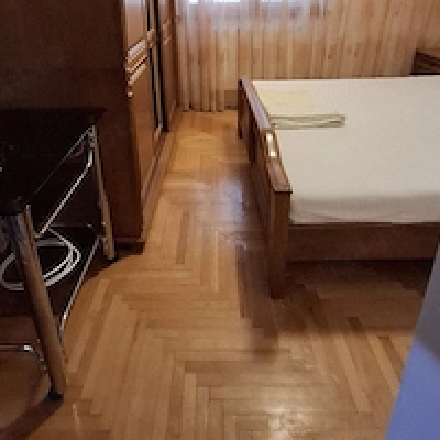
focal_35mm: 23
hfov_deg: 67.2
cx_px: 209
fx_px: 331
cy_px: 123
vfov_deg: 64.2
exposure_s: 1/25
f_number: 2.2
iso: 250
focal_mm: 1.74
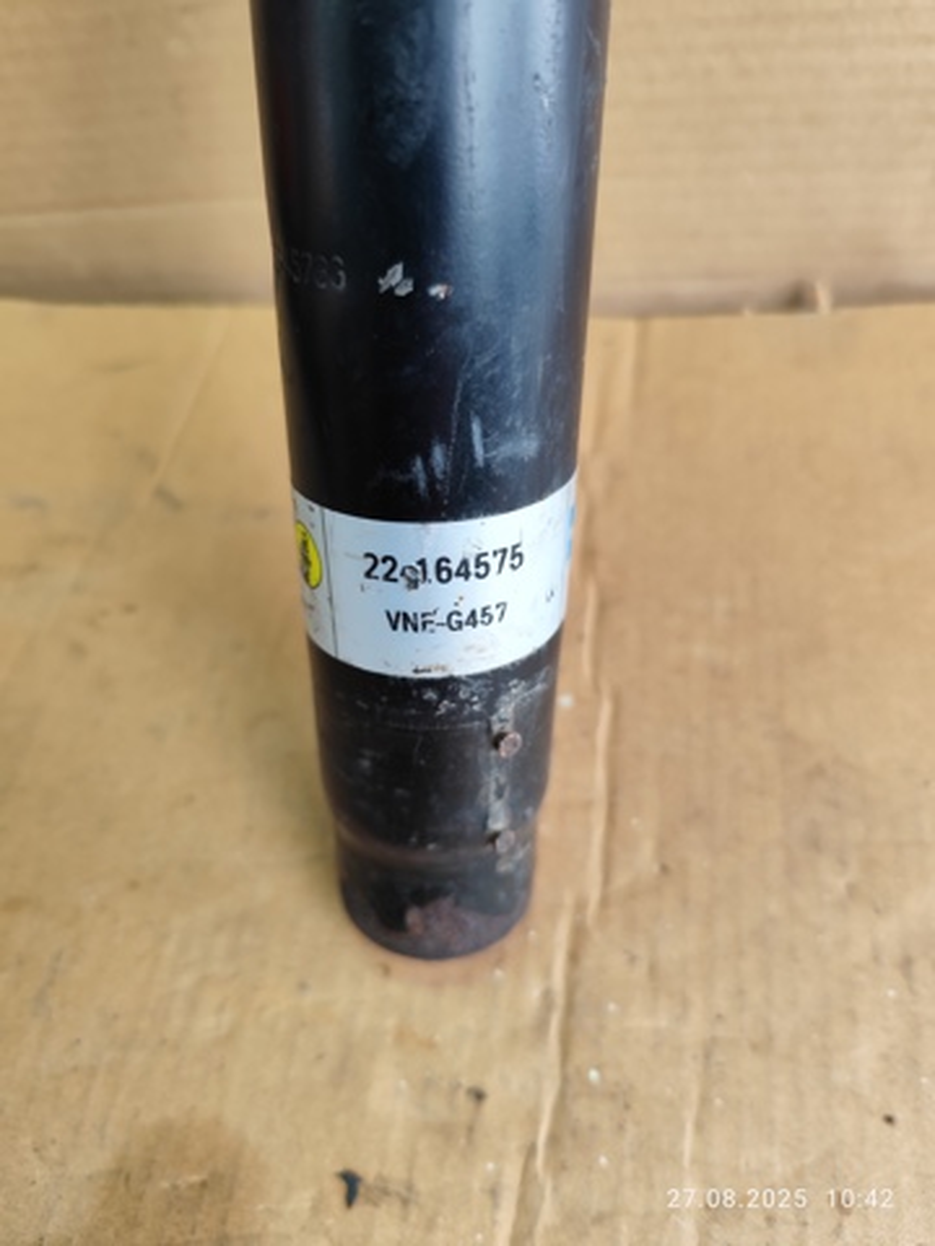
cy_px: 623
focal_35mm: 23
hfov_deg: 58.9
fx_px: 828
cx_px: 468
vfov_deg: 73.9
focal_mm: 6.19
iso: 250
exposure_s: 1/100
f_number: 1.65
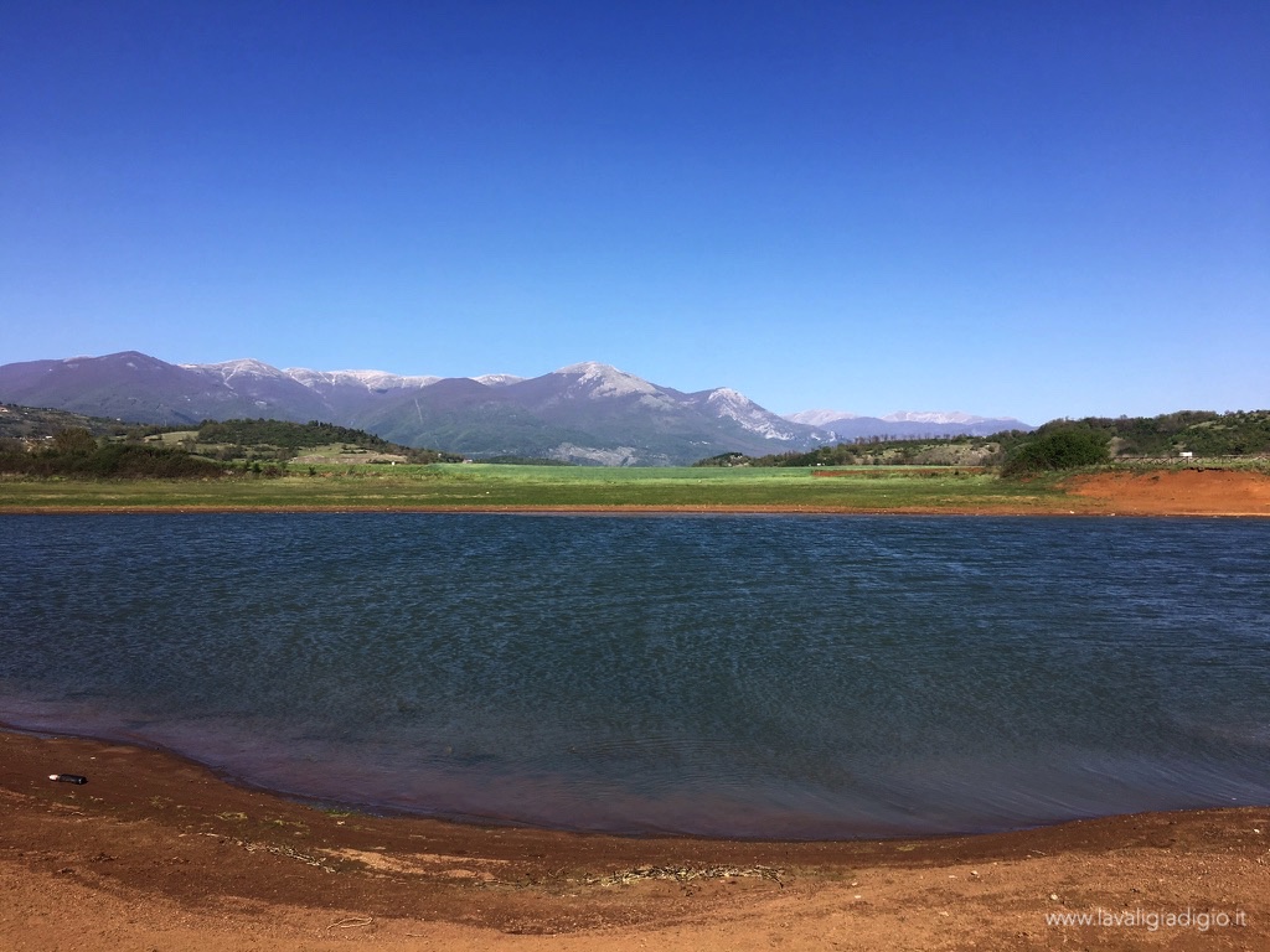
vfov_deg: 48.2
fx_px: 1064
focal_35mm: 29
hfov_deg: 61.7
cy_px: 476
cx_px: 635
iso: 25
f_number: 2.2
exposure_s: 1/1637
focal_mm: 4.15
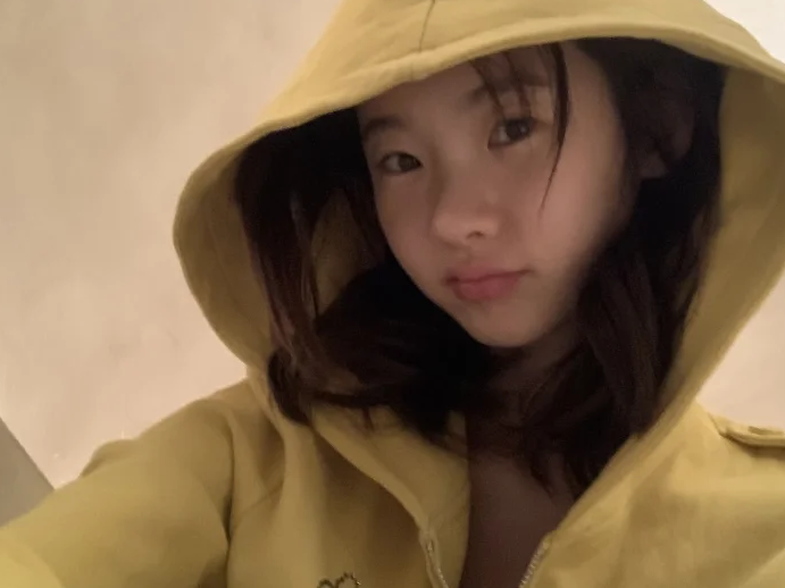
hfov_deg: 38.2
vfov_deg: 29.1
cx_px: 389
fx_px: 1134
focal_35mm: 50
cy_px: 272
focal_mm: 2.87
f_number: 2.2
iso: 640
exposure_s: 1/15
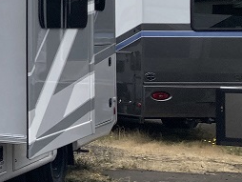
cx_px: -199
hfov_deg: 15.2
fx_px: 777
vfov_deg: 13.3
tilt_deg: -1.8
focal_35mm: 111
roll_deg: -0.9
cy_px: 52
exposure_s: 1/2088
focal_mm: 3.99
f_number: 1.8
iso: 20
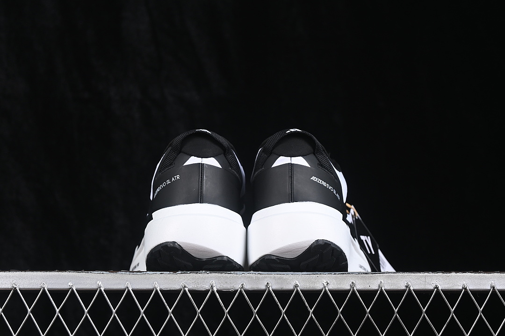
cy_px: 168
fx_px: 1052
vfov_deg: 18.2
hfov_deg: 27.0
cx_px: 252
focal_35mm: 75
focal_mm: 50
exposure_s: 1/60
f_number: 6.3
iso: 160
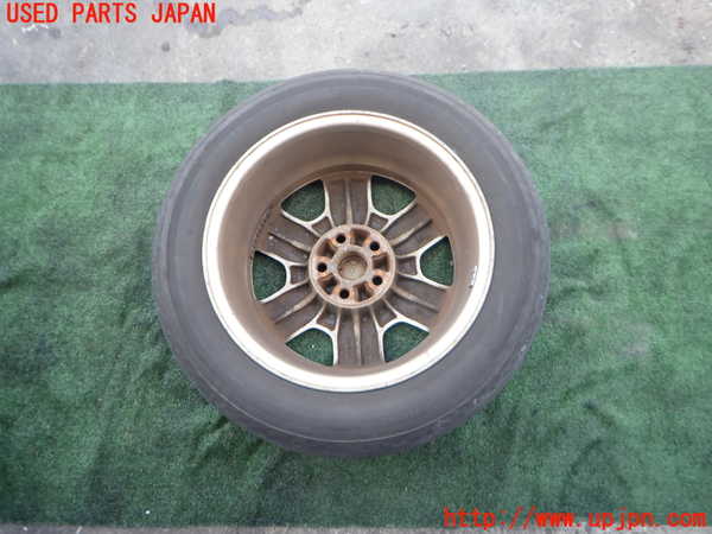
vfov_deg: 54.9
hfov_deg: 69.4
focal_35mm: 25
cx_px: 356
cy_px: 267
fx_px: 514
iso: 100
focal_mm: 4.5
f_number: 2
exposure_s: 1/125
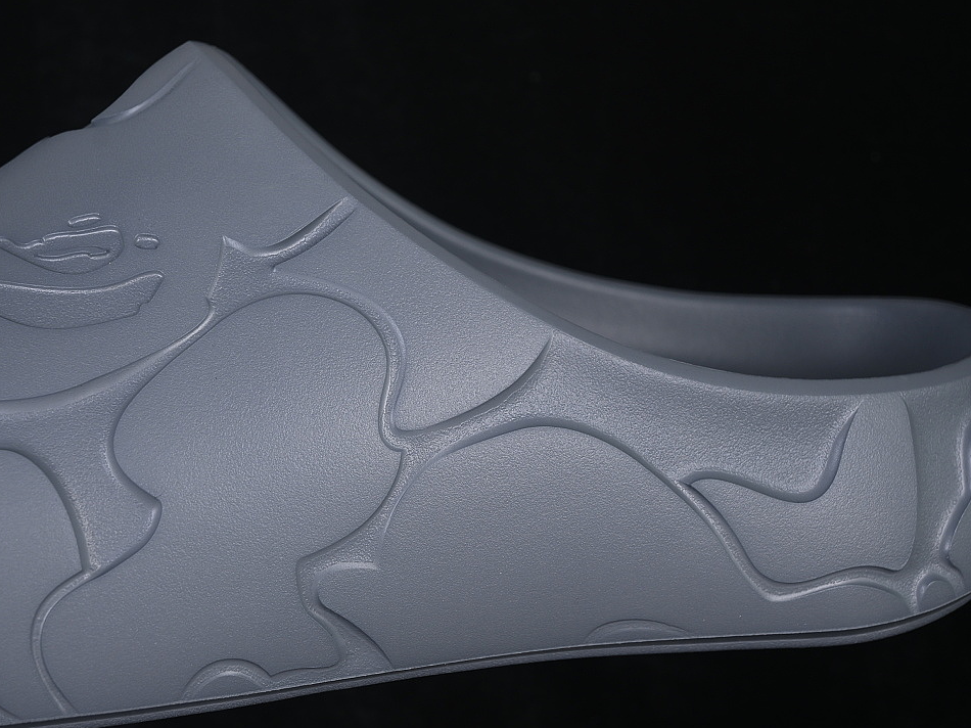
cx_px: 445
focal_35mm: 82
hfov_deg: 23.8
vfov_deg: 18.0
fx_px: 2300
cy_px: 365
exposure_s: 1/80
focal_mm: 50
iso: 160
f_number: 7.1
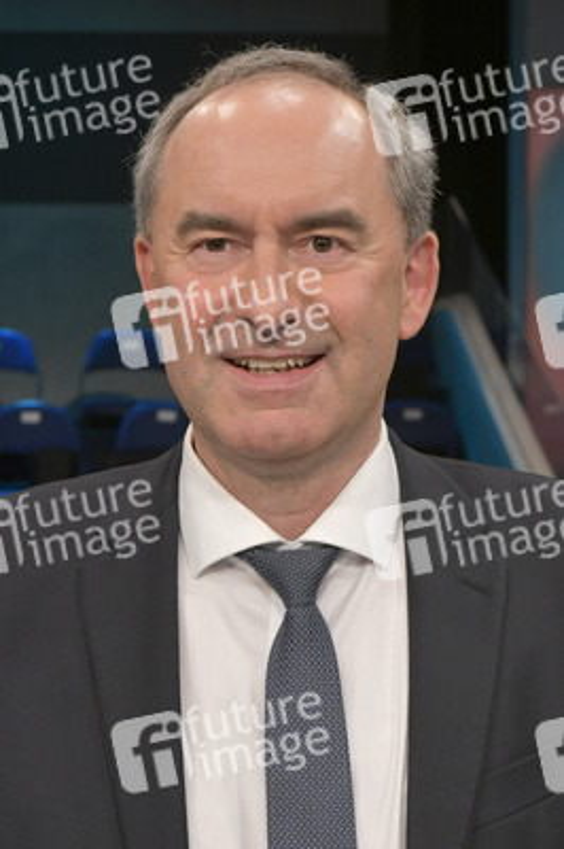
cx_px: 282
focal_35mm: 44
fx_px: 1036
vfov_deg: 44.5
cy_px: 424
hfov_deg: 30.5
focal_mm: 44
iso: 2500
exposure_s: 1/200
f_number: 6.3
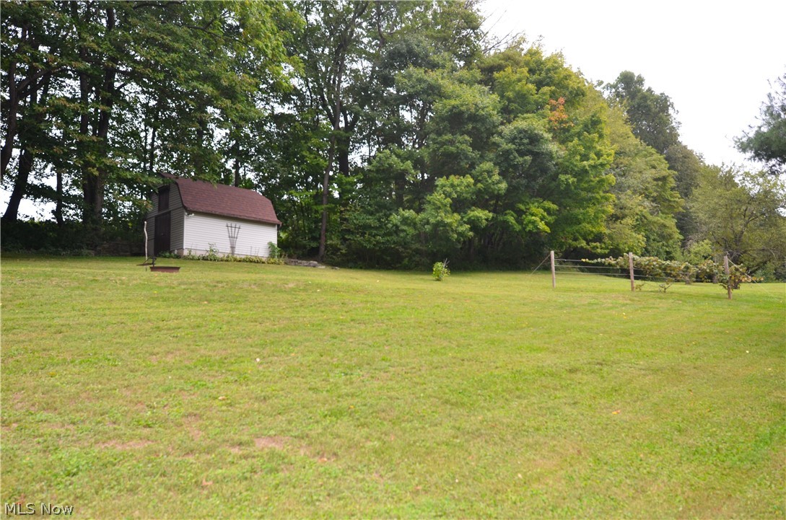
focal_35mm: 30
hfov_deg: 62.0
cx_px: 393
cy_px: 260
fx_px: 654
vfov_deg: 43.4
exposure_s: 1/250
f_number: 4.5
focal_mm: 20
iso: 400
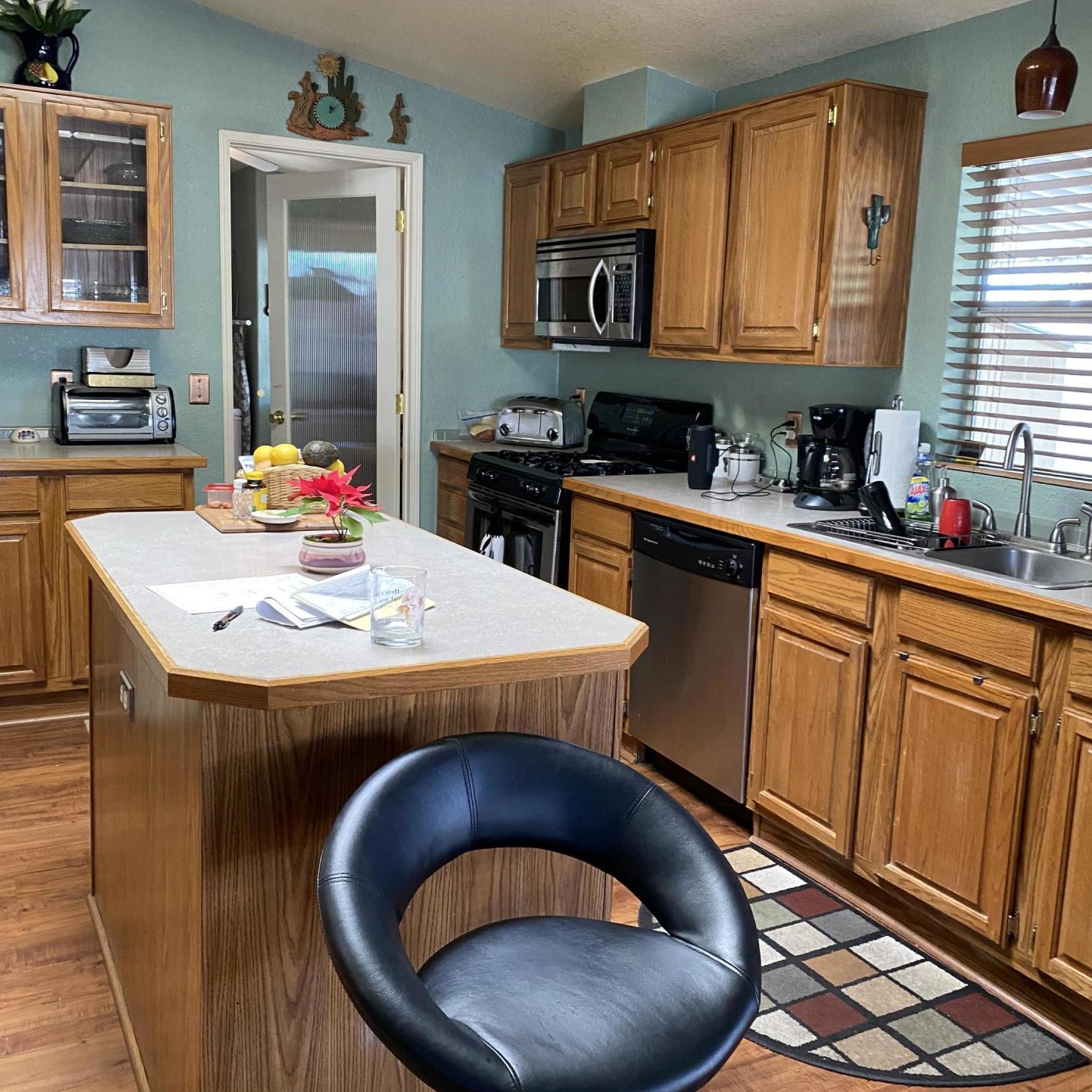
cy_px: 529
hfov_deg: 52.5
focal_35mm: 31
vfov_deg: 52.5
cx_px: 544
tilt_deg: -9.4
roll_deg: -2.5
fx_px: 1106
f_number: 1.8
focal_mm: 4.25
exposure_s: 1/60
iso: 200
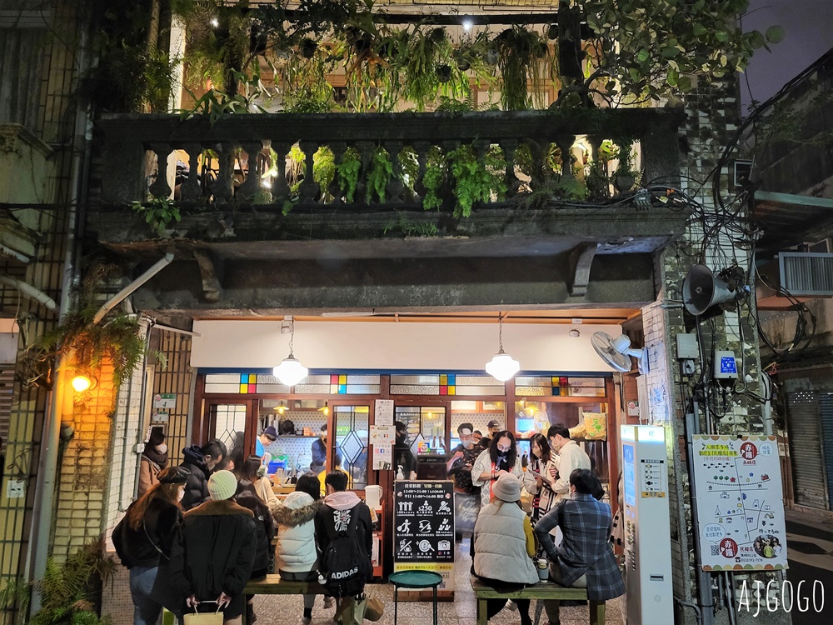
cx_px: 416
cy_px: 312
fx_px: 626
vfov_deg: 53.1
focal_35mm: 26
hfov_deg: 67.3
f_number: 1.8
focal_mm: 5.4
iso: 400
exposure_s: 1/40
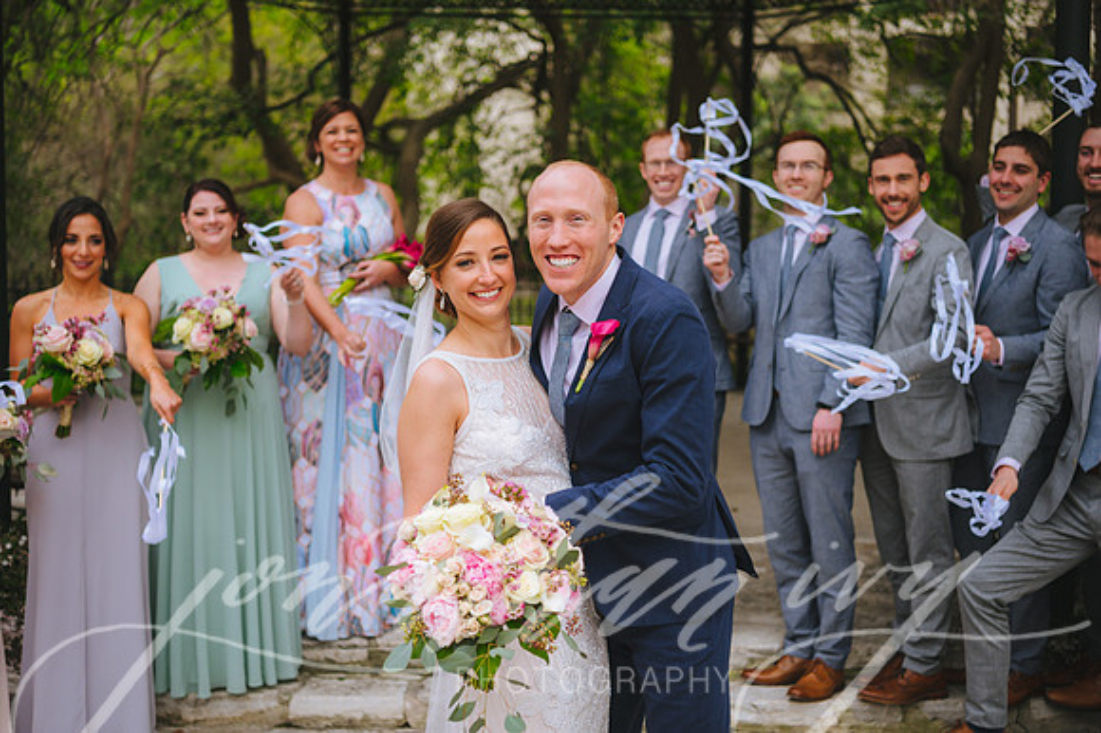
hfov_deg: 41.1
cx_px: 550
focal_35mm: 48
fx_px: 1467
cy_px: 366
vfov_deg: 28.0
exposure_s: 1/1600
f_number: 2.8
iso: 400
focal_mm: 48
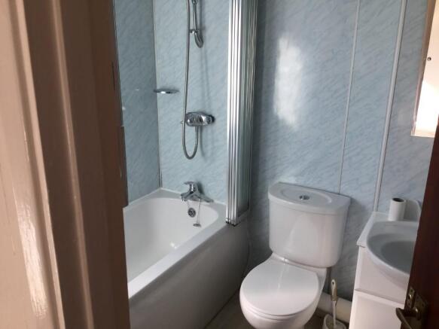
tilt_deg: -18.8
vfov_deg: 45.4
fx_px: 393
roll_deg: -0.9
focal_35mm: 31
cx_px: 220
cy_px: 164
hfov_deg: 58.4
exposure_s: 1/120
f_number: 2.4
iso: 40
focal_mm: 3.3
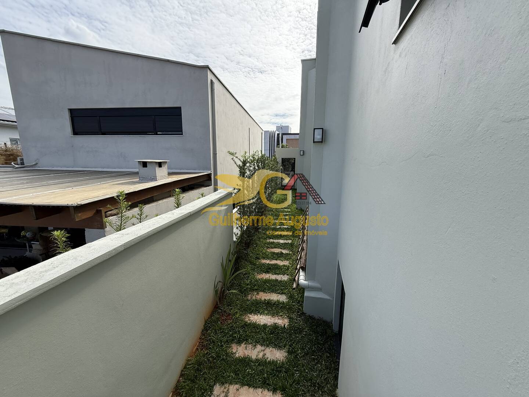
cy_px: 198
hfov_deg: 102.1
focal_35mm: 14
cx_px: 264
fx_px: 214
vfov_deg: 85.7
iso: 64
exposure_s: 1/985
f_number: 2.2
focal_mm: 2.22
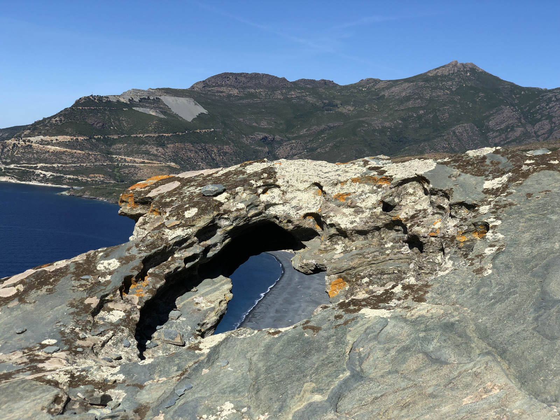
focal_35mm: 52
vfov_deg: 28.0
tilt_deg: -3.5
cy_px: 210
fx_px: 841
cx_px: 280
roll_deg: -3.7
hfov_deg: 36.8
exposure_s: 1/1372
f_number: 2.4
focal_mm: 6
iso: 16
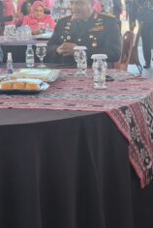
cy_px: 59
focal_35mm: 66
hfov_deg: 20.1
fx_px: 419
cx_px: 5
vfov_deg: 30.0
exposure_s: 1/100
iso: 50
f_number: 1.8
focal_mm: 4.69
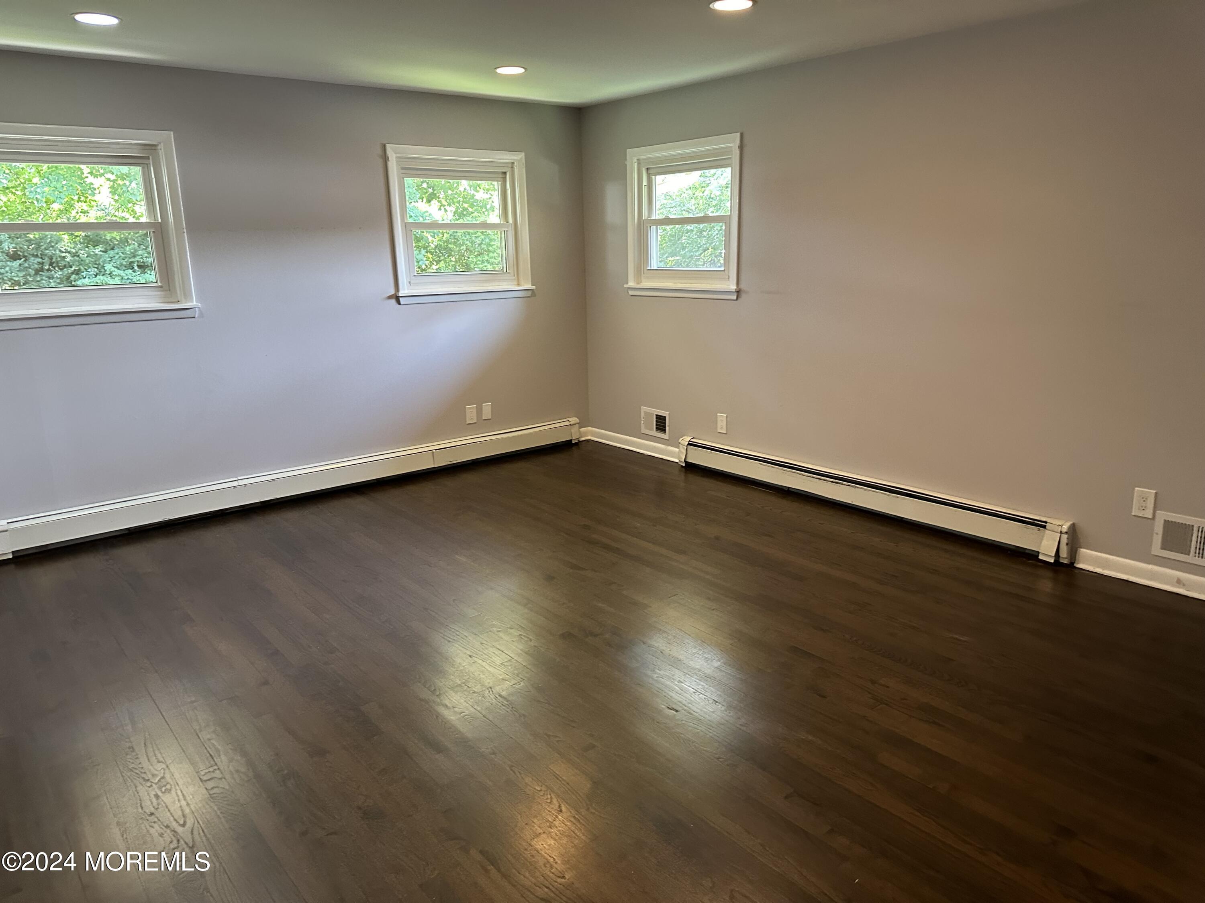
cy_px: 452
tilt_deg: -13.3
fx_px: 835
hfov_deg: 71.6
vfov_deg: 56.8
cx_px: 602
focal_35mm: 24
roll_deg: +0.8
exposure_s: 1/60
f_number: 1.78
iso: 500
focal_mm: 6.86
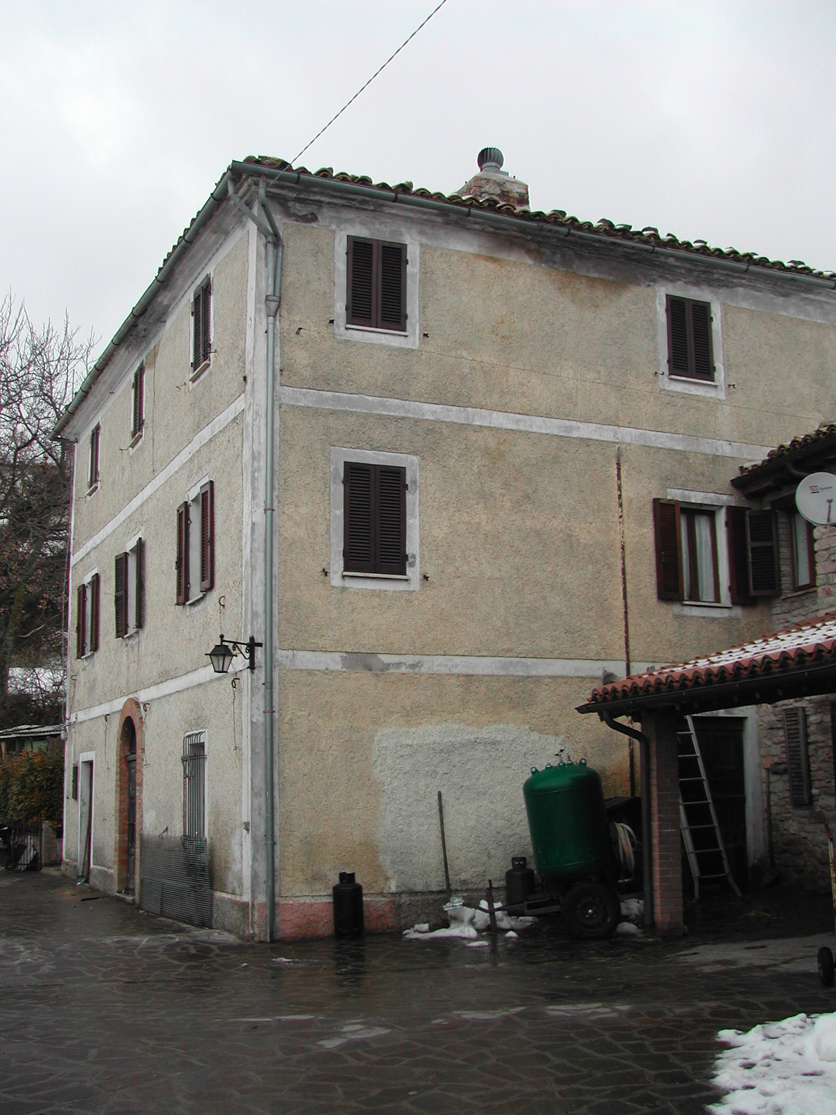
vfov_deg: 49.0
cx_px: 418
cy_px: 558
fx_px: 1224
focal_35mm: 38
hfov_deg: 37.7
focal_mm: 8
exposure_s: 1/370
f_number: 2.8
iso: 100
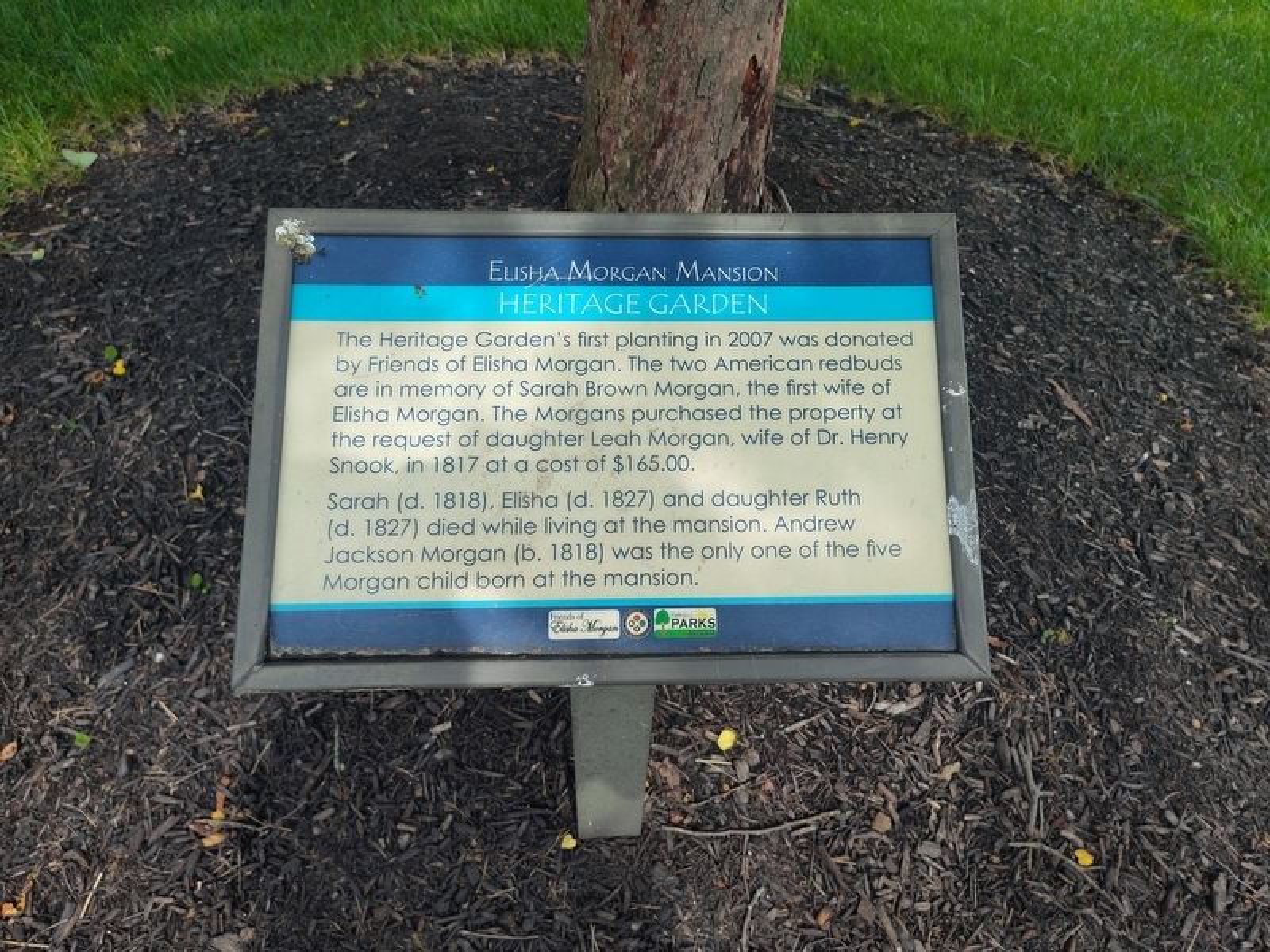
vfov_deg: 58.9
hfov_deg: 73.9
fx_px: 844
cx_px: 635
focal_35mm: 23
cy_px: 476
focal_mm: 5.56
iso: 100
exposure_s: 1/310
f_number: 1.8
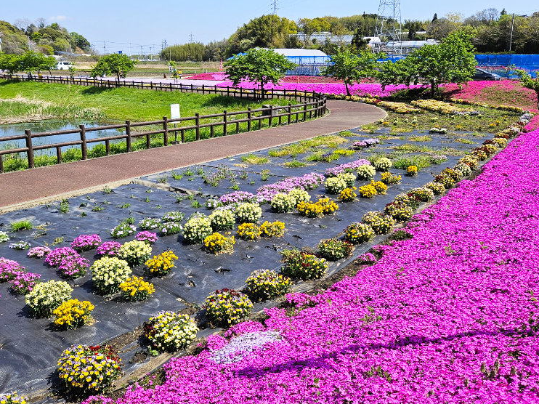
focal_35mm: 31
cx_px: 246
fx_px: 483
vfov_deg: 45.3
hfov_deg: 58.3
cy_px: 178
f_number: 1.8
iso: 25
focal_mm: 5.4
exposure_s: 1/2752
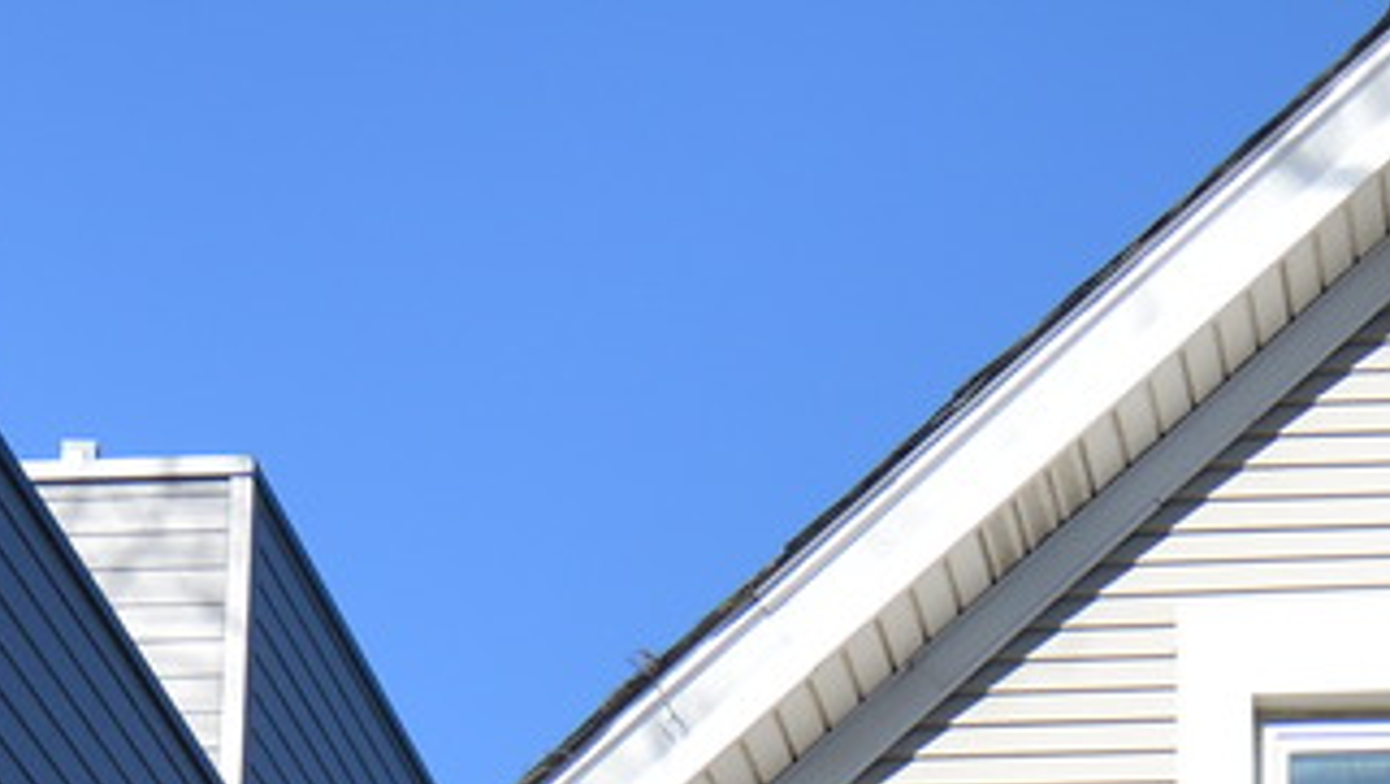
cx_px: 1438
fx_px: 4094
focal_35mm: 111
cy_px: 2304
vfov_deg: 9.0
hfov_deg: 18.7
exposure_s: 1/500
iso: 160
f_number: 6.3
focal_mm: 14
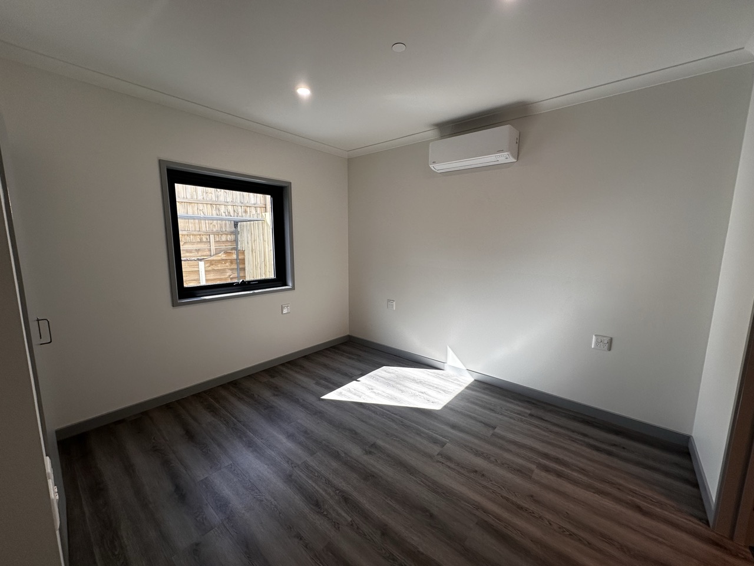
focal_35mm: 14
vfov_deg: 85.7
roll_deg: -0.3
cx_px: 377
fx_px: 305
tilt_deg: -8.2
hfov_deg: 102.1
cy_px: 283
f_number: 2.2
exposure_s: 1/100
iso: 50
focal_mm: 2.22
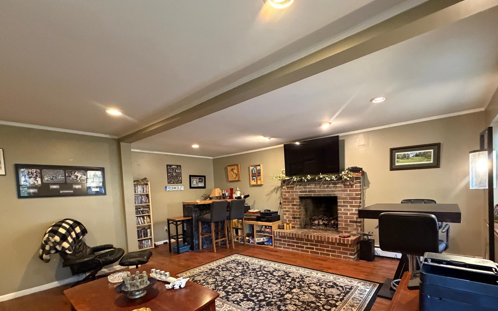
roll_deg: +2.2
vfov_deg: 66.5
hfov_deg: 94.3
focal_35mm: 17
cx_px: 264
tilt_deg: -3.3
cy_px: 202
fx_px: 231
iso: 1000
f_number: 2.2
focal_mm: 2.22
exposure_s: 1/60
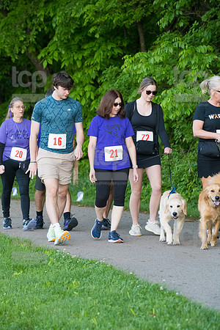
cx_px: 110
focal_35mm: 130
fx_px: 1192
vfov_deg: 15.8
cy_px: 165
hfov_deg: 10.5
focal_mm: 130
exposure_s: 1/1600
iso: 4000
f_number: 5.6
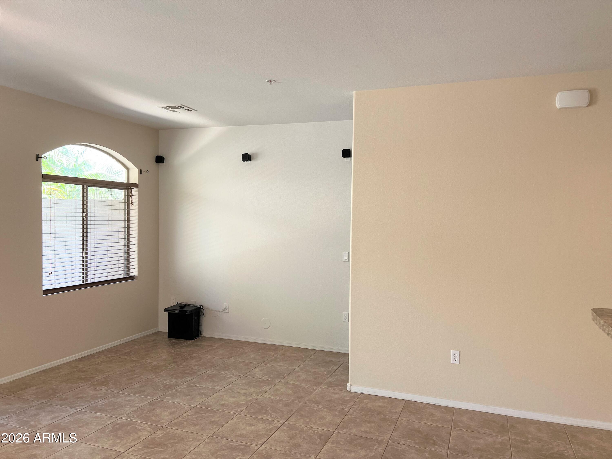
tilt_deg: -0.6
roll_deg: -0.2
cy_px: 230
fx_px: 460
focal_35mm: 26
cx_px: 306
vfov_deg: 53.1
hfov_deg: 67.3
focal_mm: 5.7
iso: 80
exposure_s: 1/60
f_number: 1.5
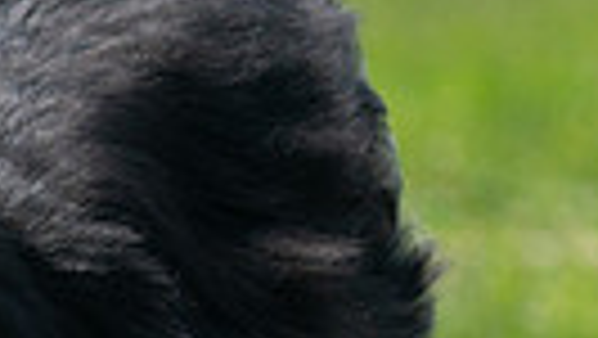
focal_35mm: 1018
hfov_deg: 2.1
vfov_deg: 1.2
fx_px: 16152
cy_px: 741
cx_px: -297
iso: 1250
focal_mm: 223
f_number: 5.6
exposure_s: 1/4000
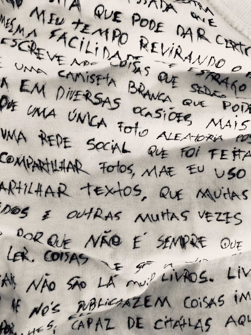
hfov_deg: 49.7
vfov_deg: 63.4
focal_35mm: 28
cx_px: 126
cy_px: 168
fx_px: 271
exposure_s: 1/30
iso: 32
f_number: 1.8
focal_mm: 3.99
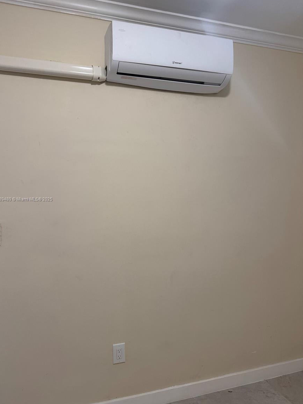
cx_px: 146
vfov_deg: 69.4
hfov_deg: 54.9
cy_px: 200
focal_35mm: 25
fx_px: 292
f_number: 1.78
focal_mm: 6.76
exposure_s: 1/60
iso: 250
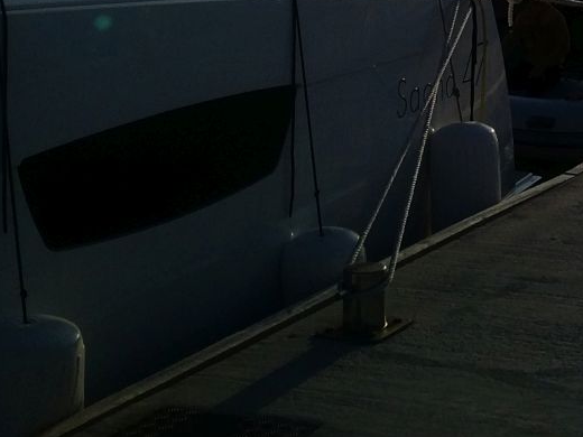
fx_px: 1398
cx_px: 639
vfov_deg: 16.2
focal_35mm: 83
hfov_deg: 22.3
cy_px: -222
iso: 51
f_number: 2.2
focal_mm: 4.75
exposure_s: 1/14027
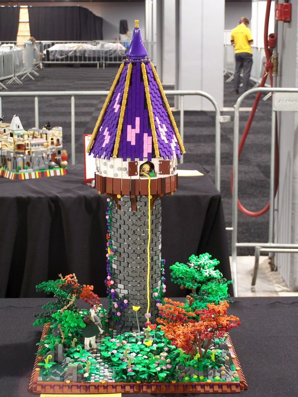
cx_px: 149
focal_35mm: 75
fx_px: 861
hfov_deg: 19.6
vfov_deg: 26.0
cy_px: 198
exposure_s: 1/2
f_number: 3.2
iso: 80
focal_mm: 12.4
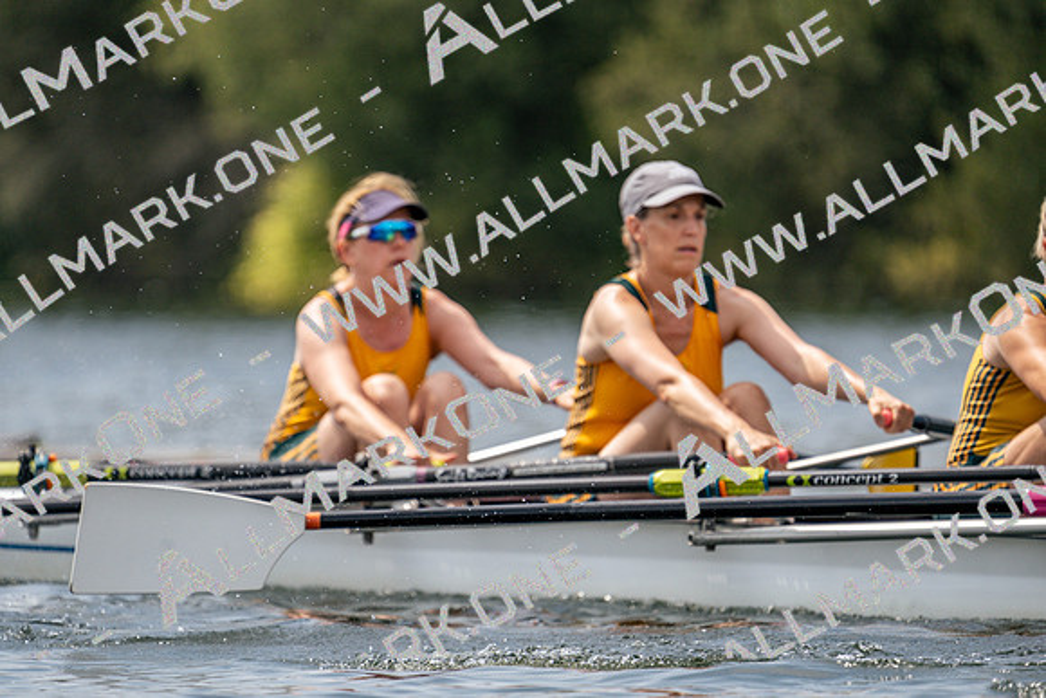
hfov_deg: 3.4
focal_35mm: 600
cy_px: 349
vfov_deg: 2.3
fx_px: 17437
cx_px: 523
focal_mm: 600
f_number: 6.3
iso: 320
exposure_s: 1/1600
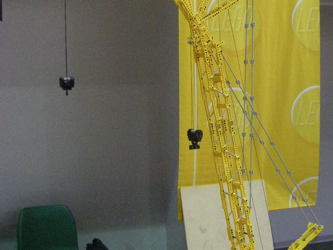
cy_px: 80
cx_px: 232
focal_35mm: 75
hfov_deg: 25.8
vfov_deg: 19.6
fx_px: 721
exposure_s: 1/50
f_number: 3.5
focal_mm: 6.3
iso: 800
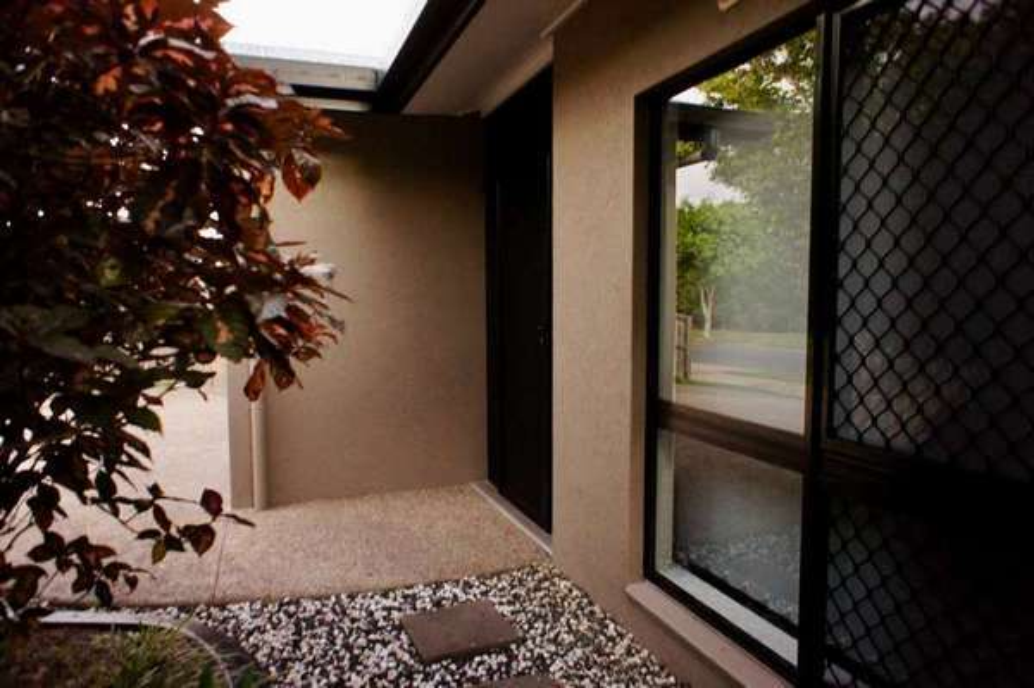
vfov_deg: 53.1
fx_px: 689
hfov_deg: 73.8
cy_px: 344
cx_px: 517
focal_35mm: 24
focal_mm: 16
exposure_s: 1/20
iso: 1600
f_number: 2.8
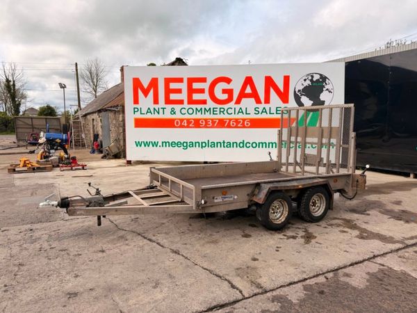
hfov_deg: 71.6
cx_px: 208
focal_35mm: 24
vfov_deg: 56.8
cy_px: 156
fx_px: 289
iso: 100
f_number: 1.78
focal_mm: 6.76
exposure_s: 1/3584
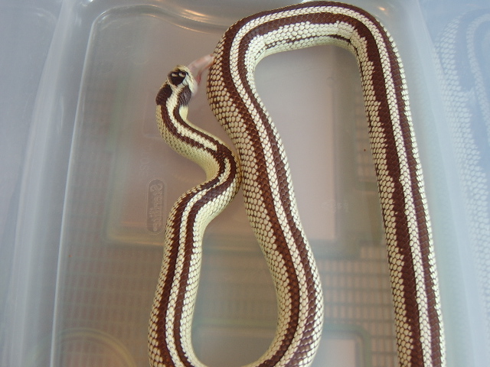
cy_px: 184
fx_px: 651
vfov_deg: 31.5
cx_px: 245
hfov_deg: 41.2
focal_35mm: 46
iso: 100
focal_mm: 11.93
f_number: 3.5
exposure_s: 1/11
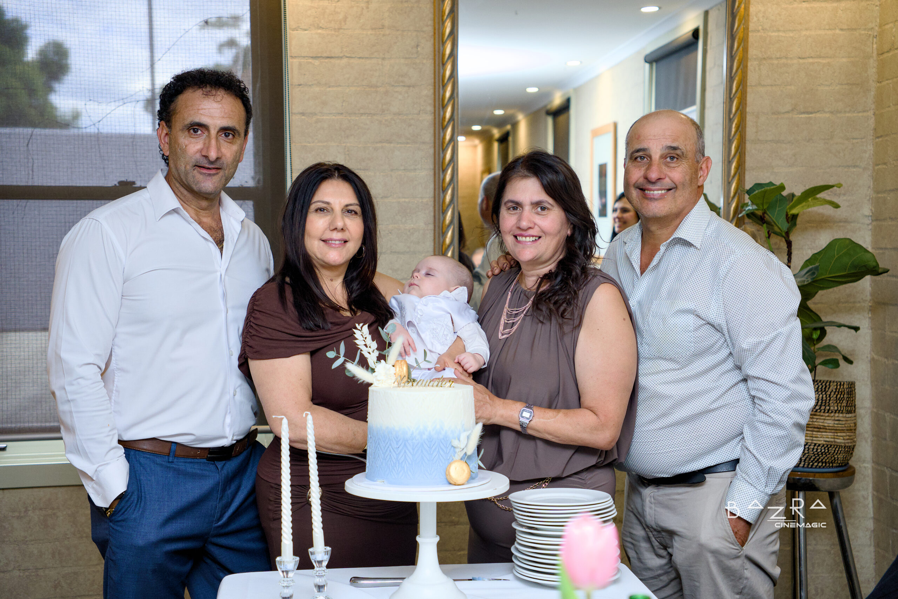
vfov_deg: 25.8
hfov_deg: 38.0
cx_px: 449
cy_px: 300
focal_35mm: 52
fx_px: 1306
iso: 500
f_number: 3.2
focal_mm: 34.9
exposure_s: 1/160
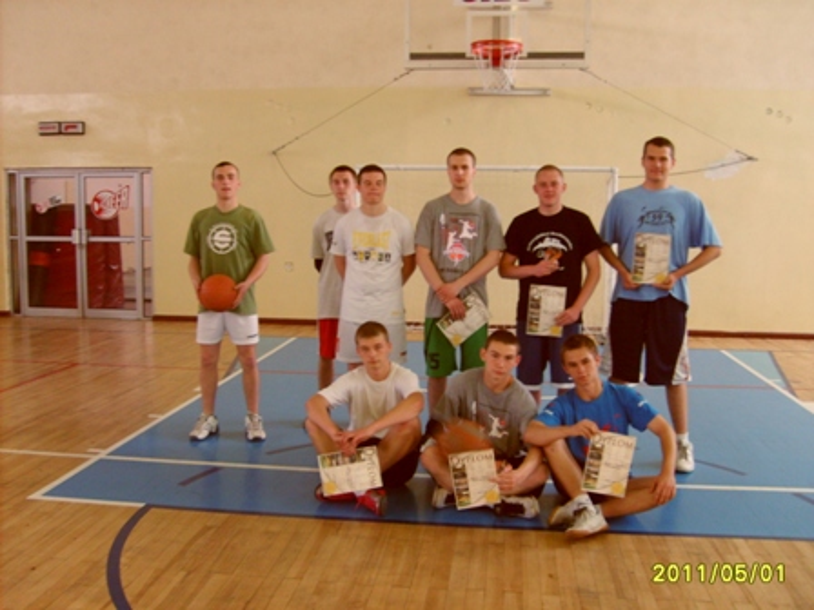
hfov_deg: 52.6
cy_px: 305
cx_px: 407
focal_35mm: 35
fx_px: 823
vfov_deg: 40.7
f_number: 2.8
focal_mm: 5.8
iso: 140
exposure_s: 1/10
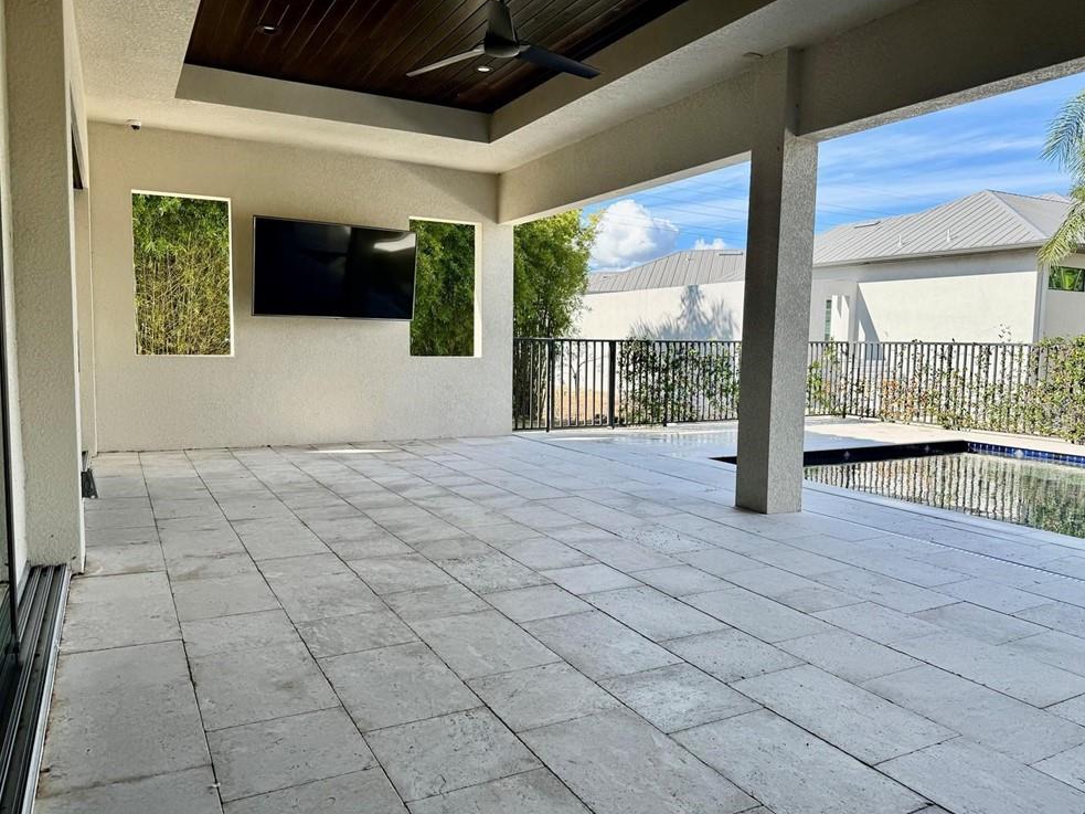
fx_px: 784
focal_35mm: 25
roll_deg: -1.0
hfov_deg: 69.4
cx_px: 547
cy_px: 408
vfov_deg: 54.9
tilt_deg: -5.5
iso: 80
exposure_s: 1/1980
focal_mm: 6.76
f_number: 1.78
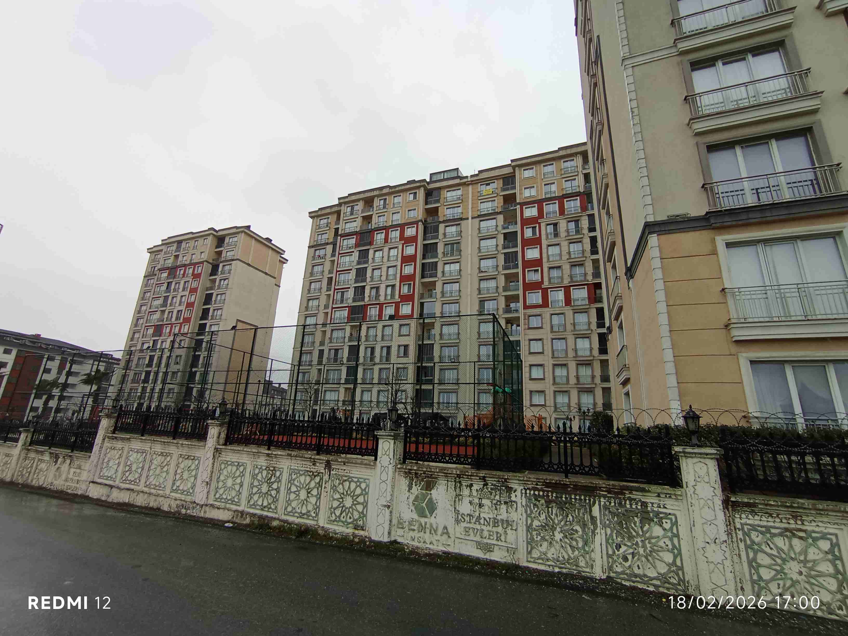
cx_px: 424
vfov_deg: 78.1
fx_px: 392
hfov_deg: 94.5
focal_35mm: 16
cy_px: 318
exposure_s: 1/309
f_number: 2.2
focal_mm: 1.65
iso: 50
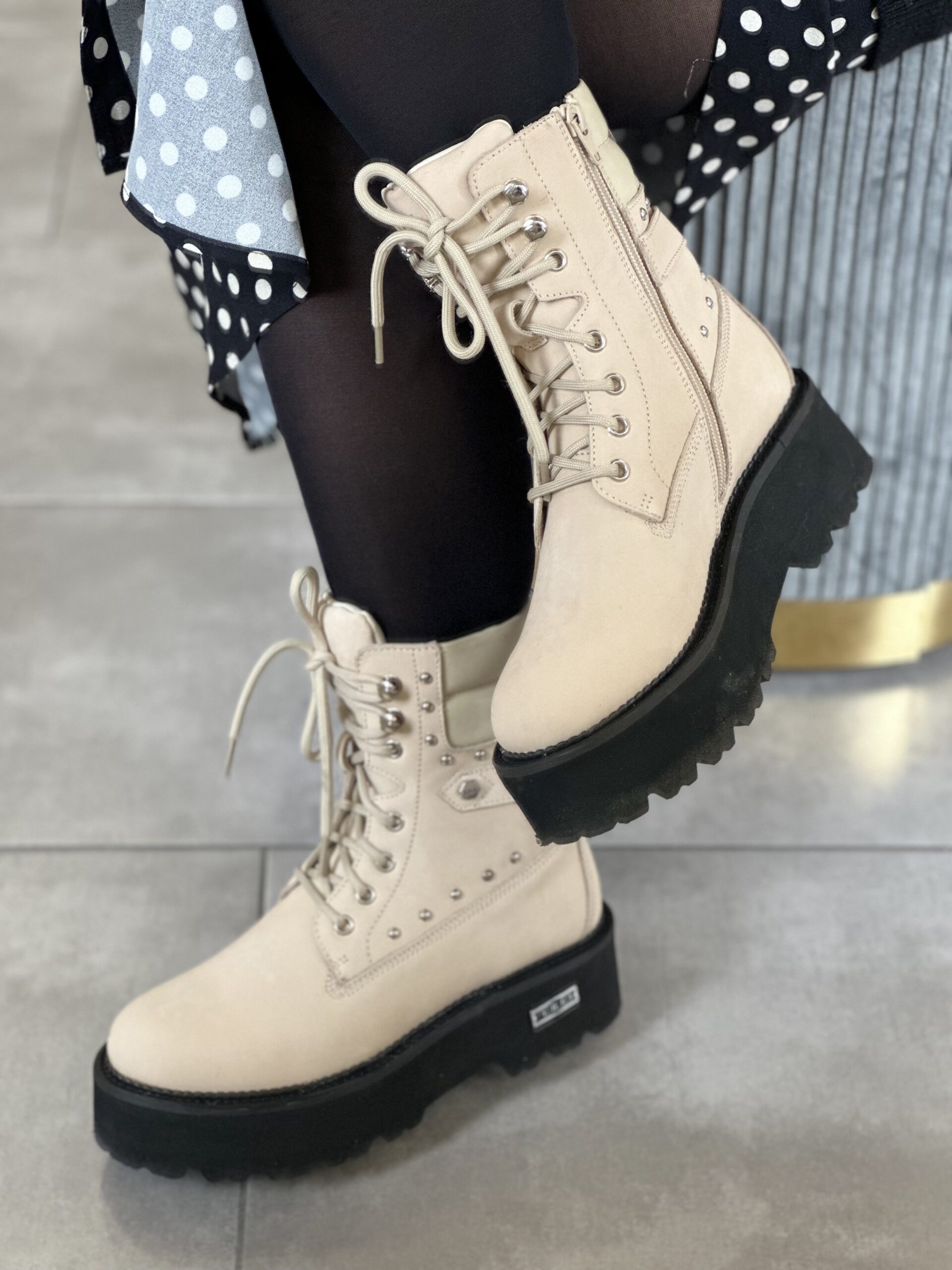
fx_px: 2824
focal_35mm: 77
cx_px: 476
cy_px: 635
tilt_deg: -39.5
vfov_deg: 25.3
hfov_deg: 19.1
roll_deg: -1.8
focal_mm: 9
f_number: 2.8
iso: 200
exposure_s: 1/100
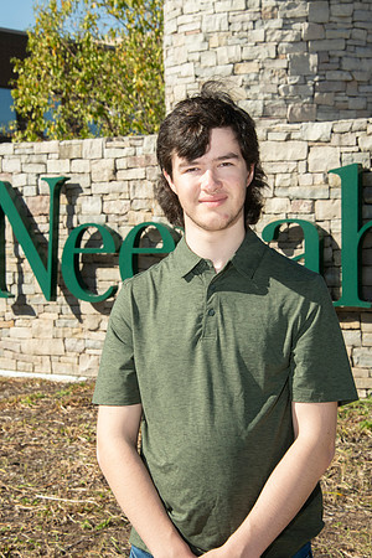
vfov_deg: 22.1
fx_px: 1426
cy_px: 279
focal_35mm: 92
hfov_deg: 14.9
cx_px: 186
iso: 400
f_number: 14
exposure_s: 1/160
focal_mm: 92
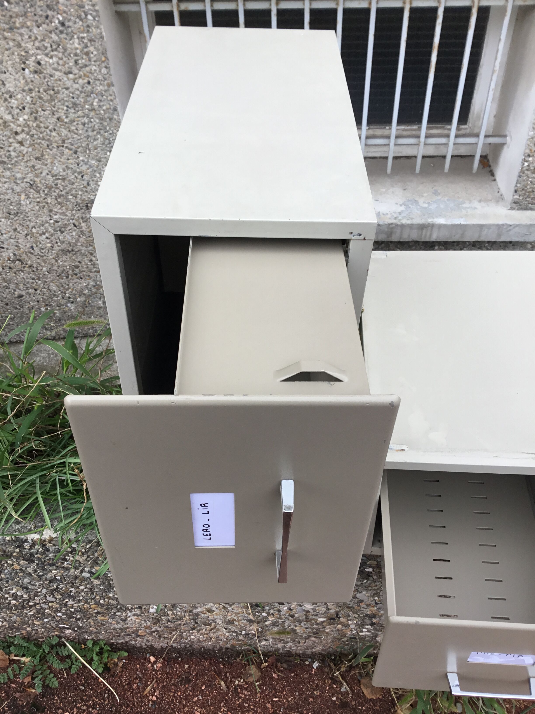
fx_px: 639
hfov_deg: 45.4
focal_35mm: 31
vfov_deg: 58.4
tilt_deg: -45.1
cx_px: 268
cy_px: 357
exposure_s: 1/141
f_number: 2.4
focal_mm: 3.3
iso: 25
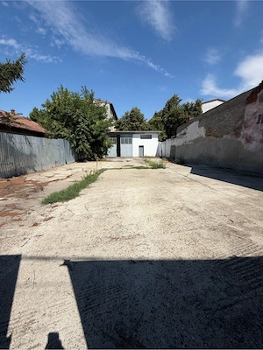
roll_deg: -0.7
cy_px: 175
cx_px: 132
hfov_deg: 85.7
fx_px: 142
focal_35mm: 14
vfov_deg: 102.1
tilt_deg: -9.3
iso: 20
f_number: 2.2
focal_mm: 2.22
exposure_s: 1/1050
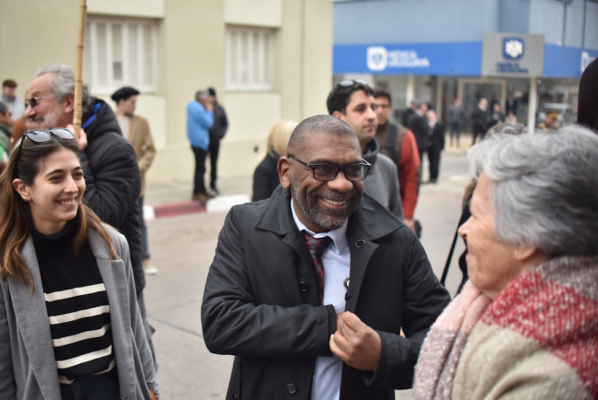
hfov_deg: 49.5
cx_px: 273
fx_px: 648
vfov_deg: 34.2
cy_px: 206
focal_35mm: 39
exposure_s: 1/4000
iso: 1000
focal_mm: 35
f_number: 2.8
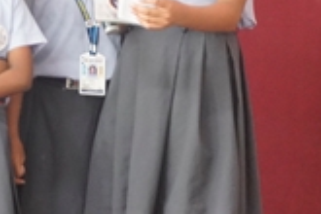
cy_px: -60
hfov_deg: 7.0
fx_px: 2595
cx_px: -109
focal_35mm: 291
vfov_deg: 4.7
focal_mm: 50
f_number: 5.6
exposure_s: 1/13
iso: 2500
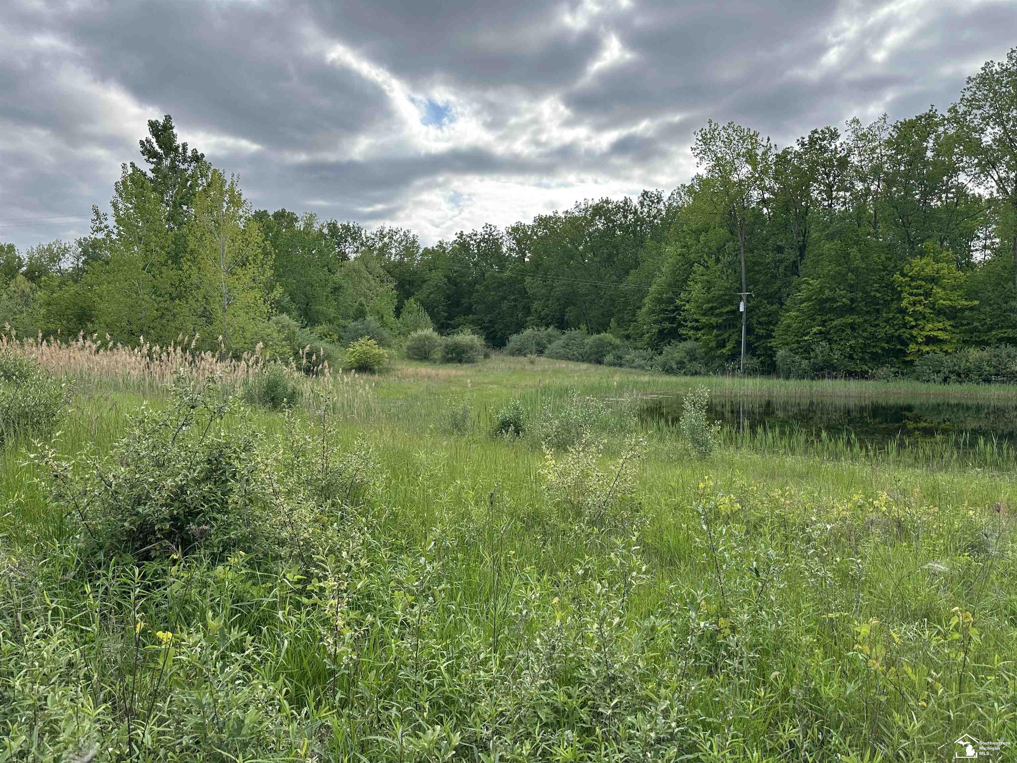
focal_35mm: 24
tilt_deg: -2.2
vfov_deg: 56.8
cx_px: 508
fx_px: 705
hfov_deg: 71.6
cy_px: 382
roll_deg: -0.6
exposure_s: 1/2732
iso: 80
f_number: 1.78
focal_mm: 6.86
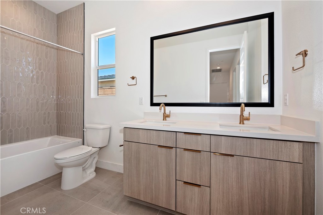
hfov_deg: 104.3
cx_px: 162
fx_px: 126
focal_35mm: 14
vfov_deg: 81.1
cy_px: 108
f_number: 8
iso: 250
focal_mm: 14
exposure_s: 1/20
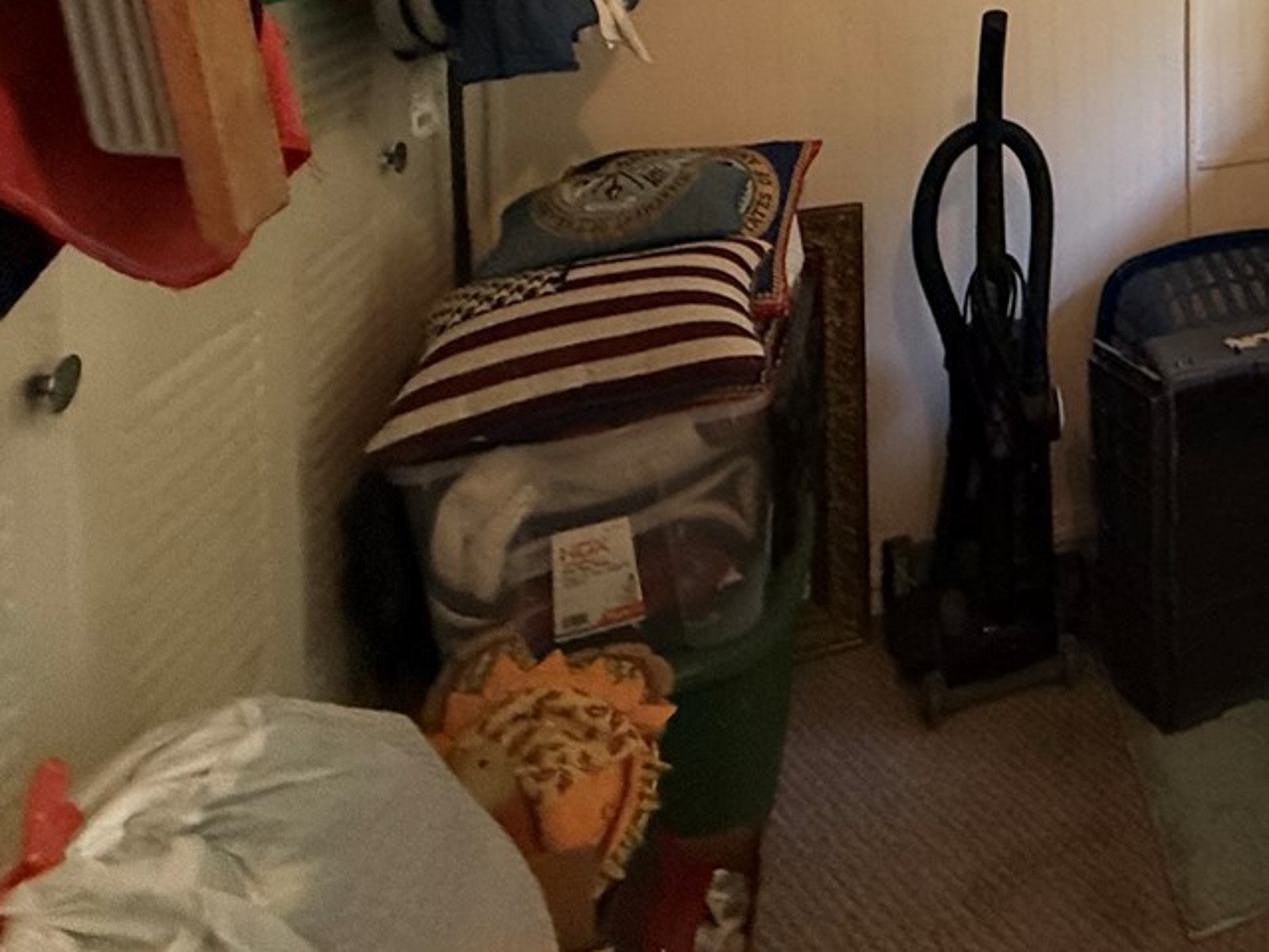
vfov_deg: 33.6
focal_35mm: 35
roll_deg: +0.9
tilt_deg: +1.5
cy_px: -173
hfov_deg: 40.7
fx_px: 1283
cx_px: 1442
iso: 400
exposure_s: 1/120
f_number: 2.2
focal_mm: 2.22
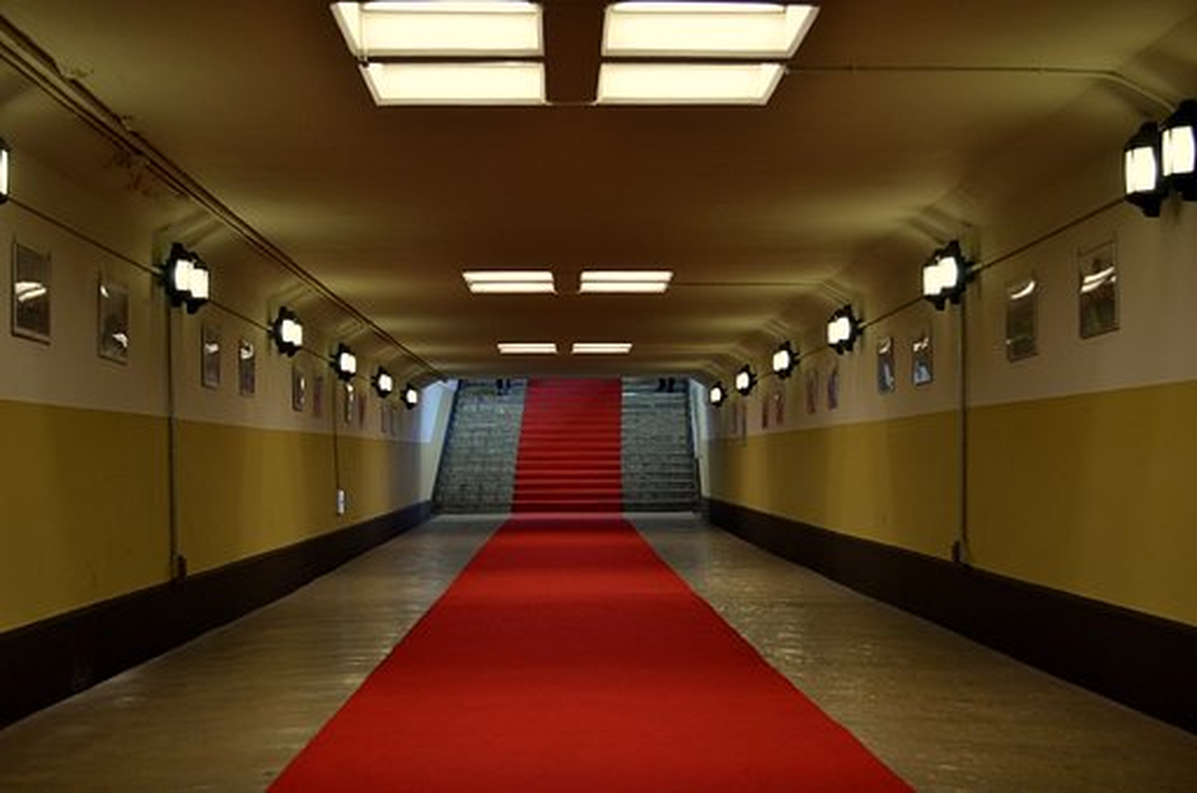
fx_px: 1742
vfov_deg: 25.6
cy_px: 396
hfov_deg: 37.9
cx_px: 598
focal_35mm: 52
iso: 800
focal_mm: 35
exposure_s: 1/50
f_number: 5
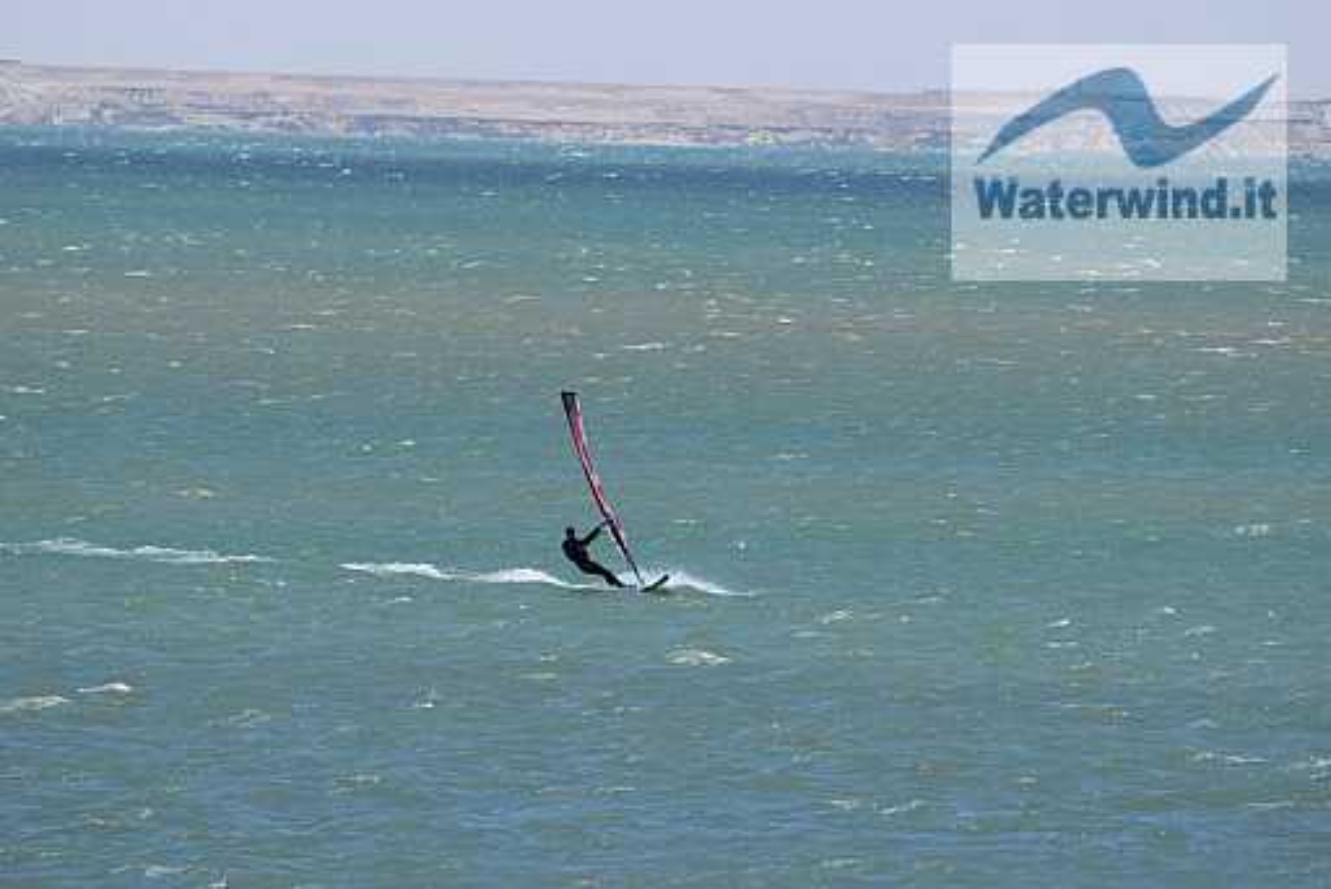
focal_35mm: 450
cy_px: 444
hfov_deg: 4.6
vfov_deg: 3.1
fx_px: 16646
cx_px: 666
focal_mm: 300
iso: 200
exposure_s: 1/800
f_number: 7.1
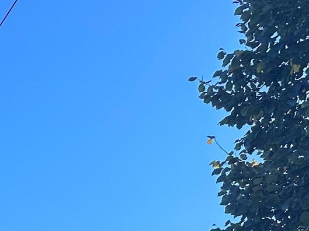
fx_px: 830
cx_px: -216
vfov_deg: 14.6
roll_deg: -0.5
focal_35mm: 93
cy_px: 360
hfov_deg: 17.7
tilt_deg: +15.3
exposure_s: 1/1812
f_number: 1.78
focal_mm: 6.86
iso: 80
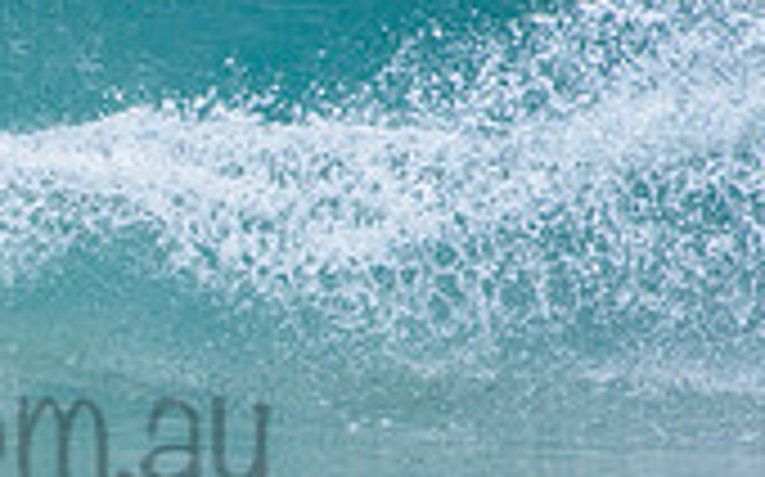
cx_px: -207
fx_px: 36315
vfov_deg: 0.8
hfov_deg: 1.2
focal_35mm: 1743
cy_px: 380
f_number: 5.6
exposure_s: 1/2000
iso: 400
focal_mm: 500
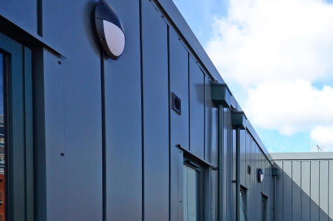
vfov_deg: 38.7
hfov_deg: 53.2
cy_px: 218
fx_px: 277
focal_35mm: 30
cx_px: 308
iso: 320
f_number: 8
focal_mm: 10
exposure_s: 1/500
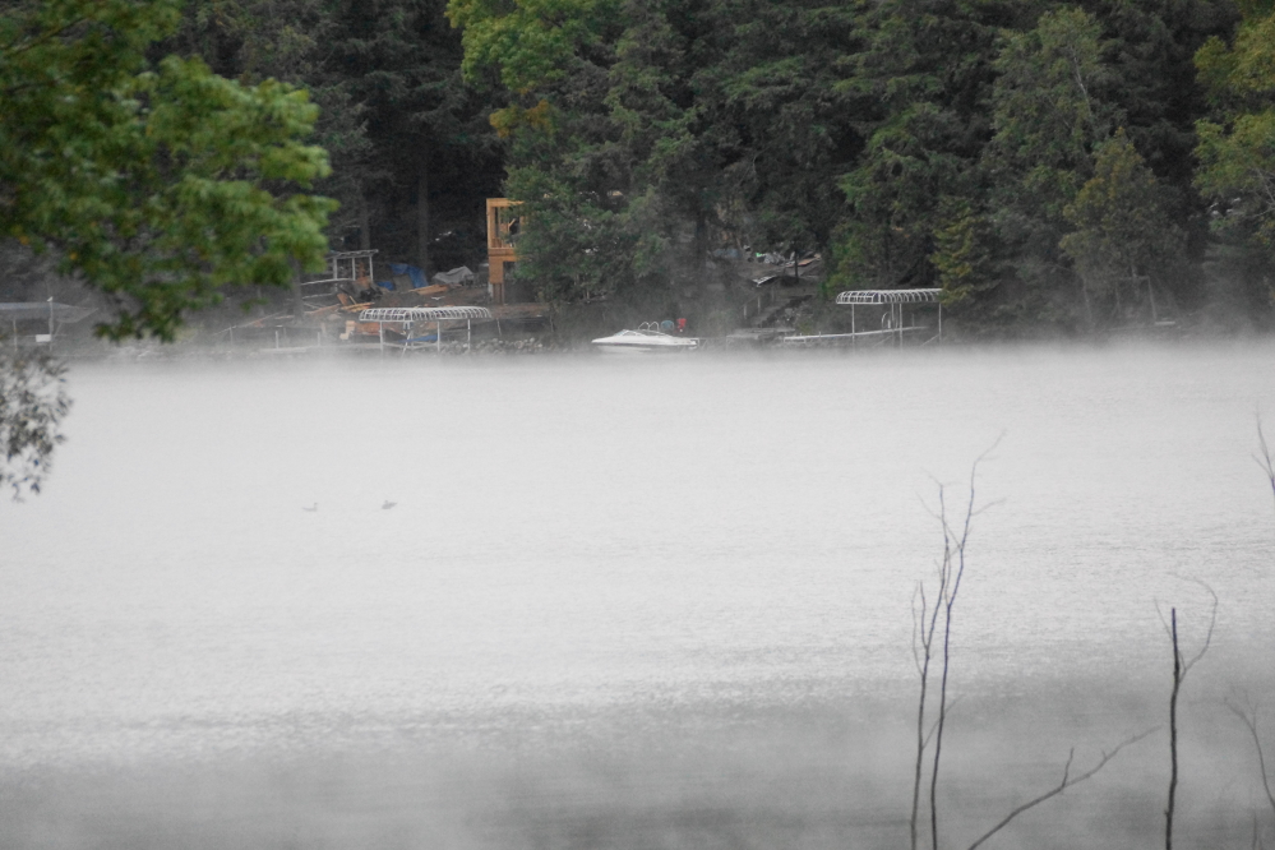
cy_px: 425
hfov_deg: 5.5
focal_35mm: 375
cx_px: 638
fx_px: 13280
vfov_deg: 3.7
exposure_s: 1/160
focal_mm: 250
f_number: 6.3
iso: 1600
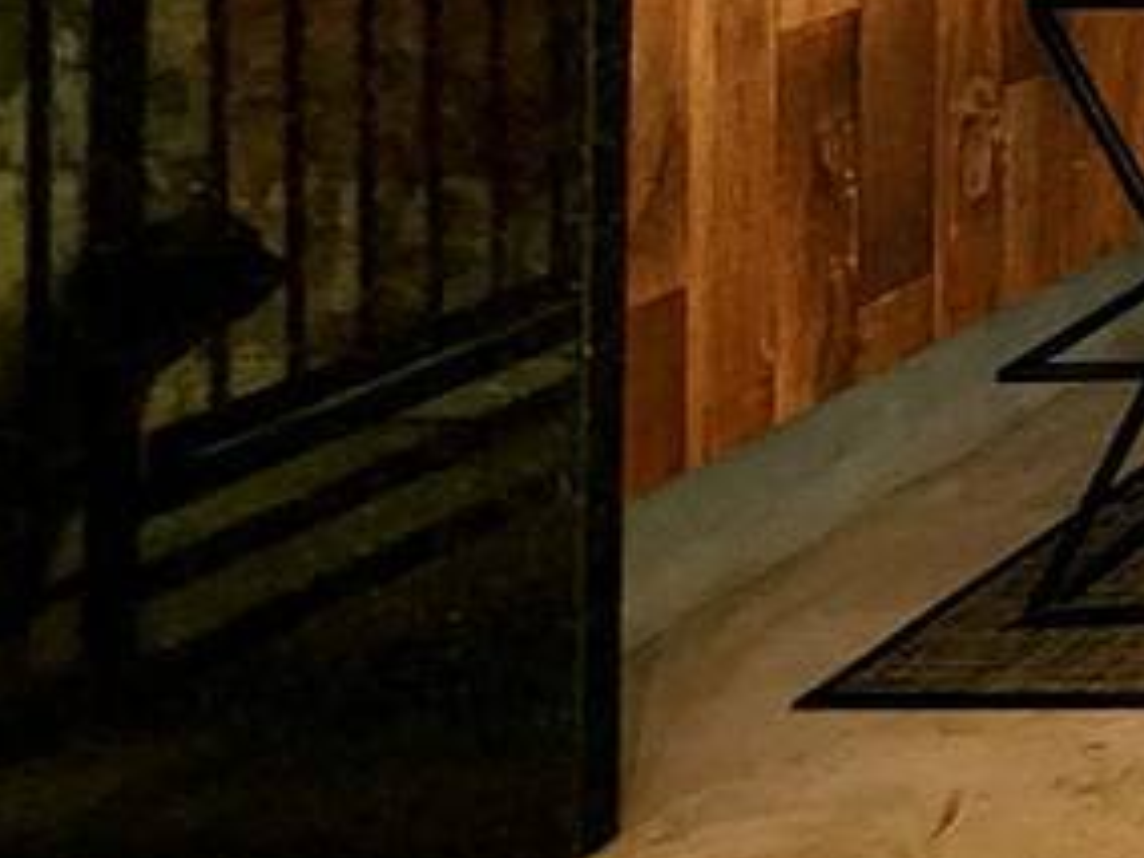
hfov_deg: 14.7
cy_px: -645
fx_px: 2181
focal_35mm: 66
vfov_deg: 18.1
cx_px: 2828
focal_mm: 2.2
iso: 320
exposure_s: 1/30
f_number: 2.2
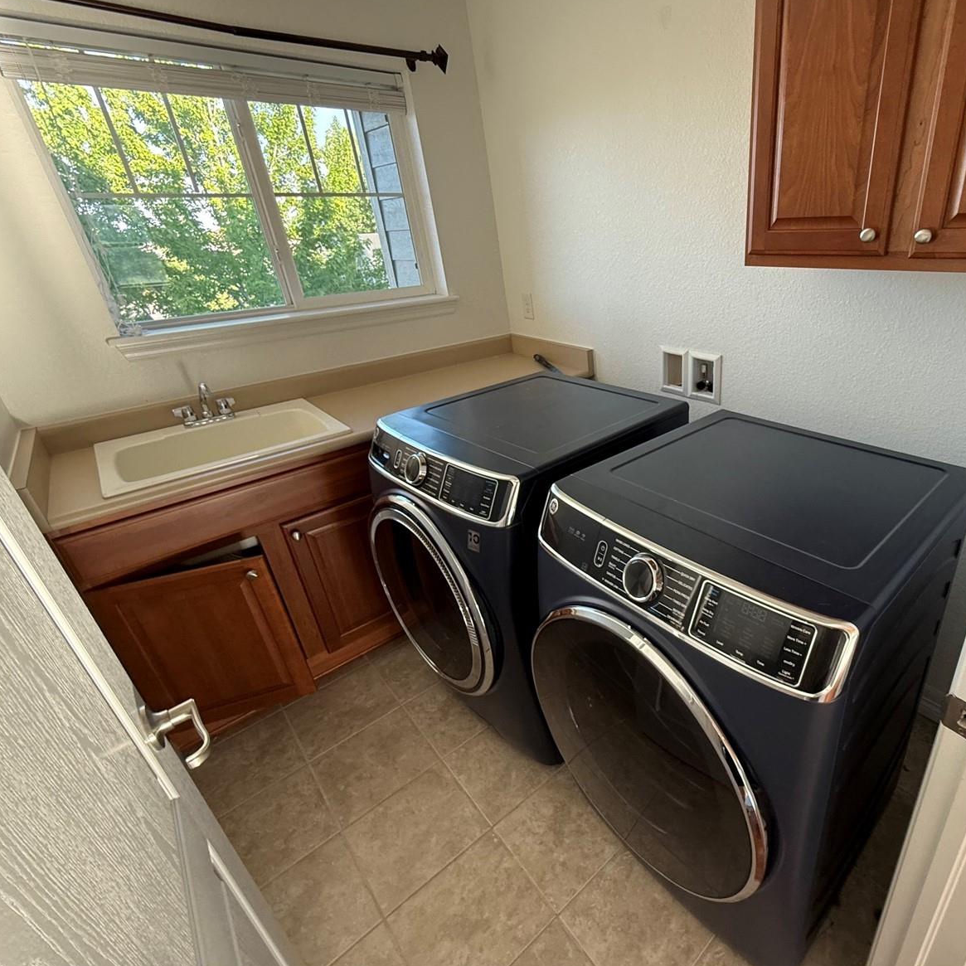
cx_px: 632
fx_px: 537
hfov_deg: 81.6
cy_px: 473
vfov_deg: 84.0
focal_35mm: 17
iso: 200
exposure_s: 1/99
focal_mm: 2.22
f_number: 2.2
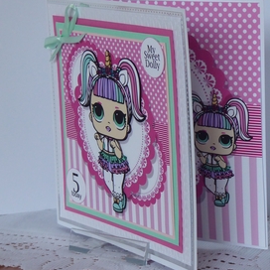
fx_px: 1174
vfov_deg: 13.1
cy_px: 133
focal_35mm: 133
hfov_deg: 13.1
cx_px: 174
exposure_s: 1/50
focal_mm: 15
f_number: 4.8
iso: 400
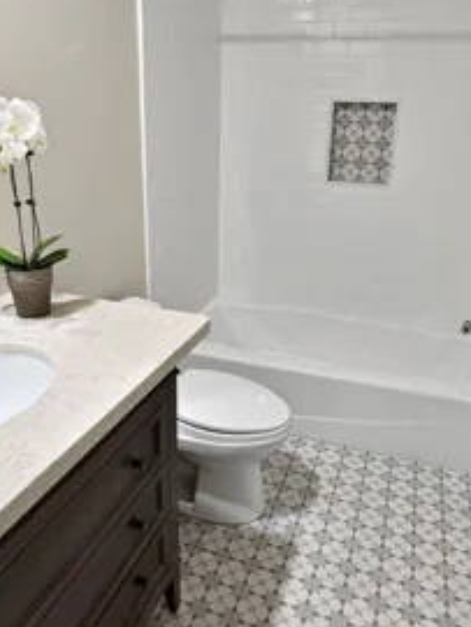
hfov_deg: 48.3
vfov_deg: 61.5
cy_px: 283
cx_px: 237
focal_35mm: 29
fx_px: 525
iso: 200
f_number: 2.2
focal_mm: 2.22
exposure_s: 1/60
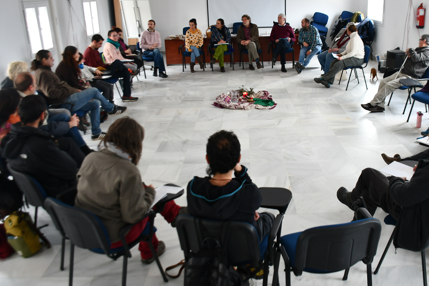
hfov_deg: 56.9
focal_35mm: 33
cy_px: 127
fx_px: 393
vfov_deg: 39.9
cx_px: 253
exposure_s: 1/80
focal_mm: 18
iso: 640
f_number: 4.5
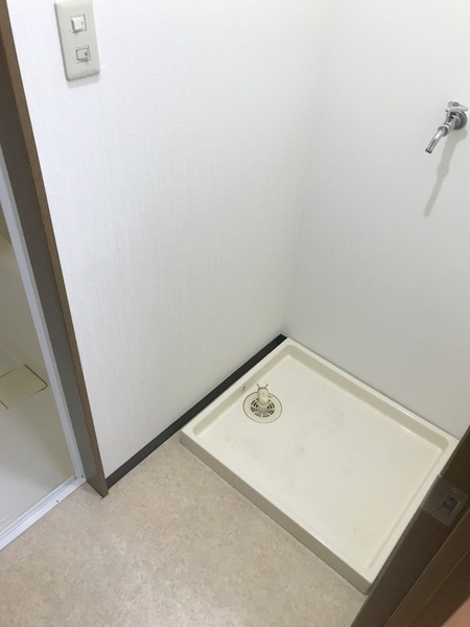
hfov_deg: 49.7
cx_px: 235
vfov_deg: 63.4
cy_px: 314
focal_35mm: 28
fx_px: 507
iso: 40
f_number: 1.8
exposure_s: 1/30
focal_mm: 3.99
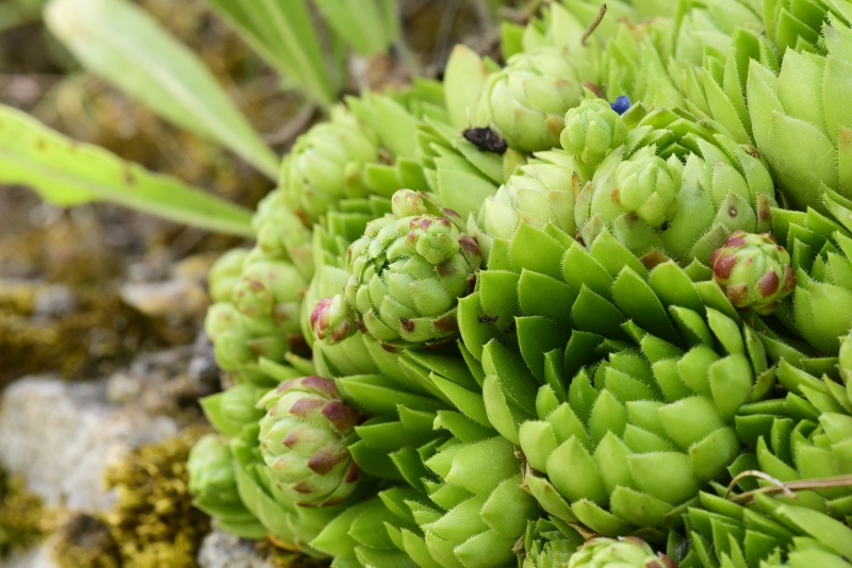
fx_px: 2486
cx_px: 426
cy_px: 284
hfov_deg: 19.4
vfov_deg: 13.1
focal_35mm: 105
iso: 1000
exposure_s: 1/160
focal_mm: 105
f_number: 18
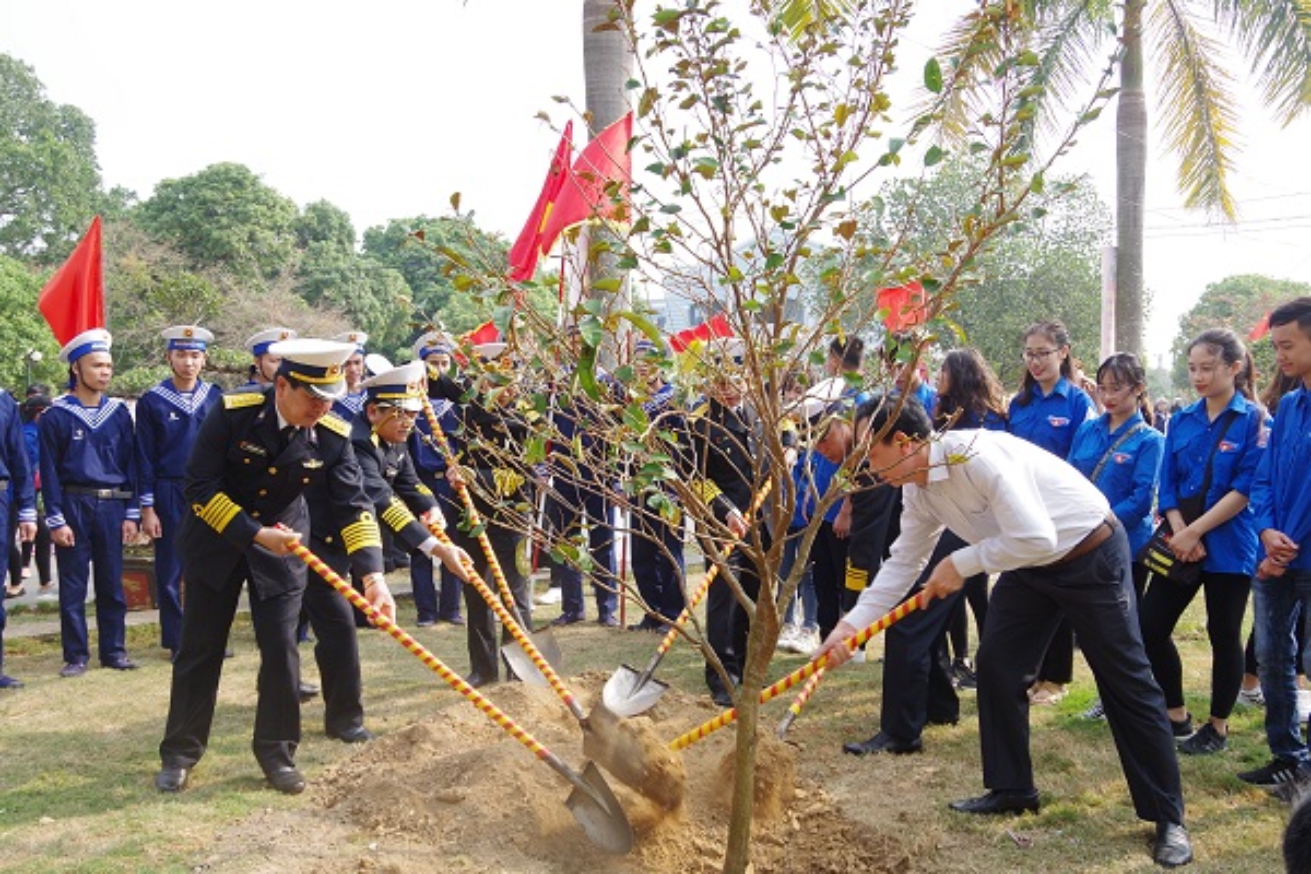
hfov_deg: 59.5
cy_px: 437
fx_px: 1147
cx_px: 656
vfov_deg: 41.7
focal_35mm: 32
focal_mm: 21
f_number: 7.1
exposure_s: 1/160
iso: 200
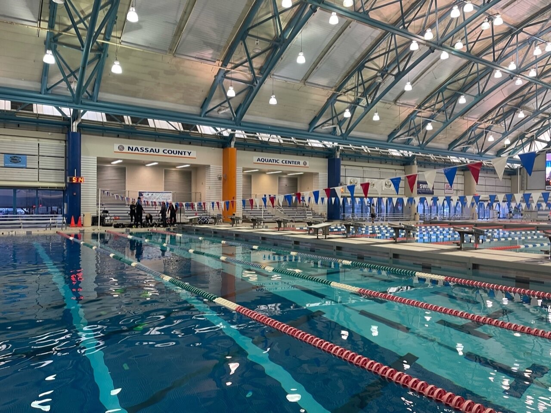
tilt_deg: -1.7
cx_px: 276
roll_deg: -0.1
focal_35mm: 26
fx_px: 414
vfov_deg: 53.0
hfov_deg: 67.3
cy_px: 206
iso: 80
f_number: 1.6
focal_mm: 5.1
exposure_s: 1/60
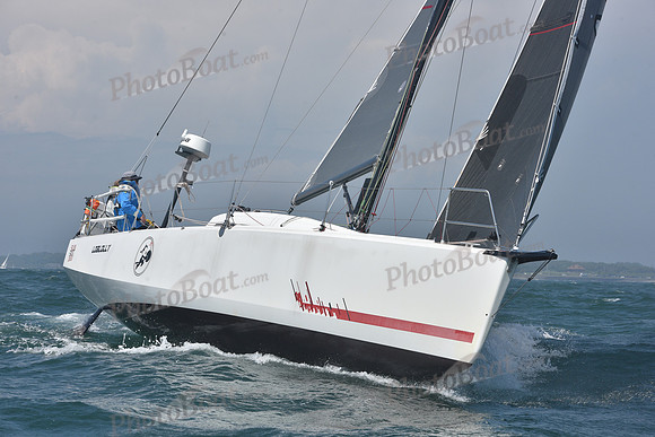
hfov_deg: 18.3
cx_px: 328
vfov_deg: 12.2
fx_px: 2038
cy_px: 218
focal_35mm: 112
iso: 320
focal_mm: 112
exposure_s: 1/1000
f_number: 11
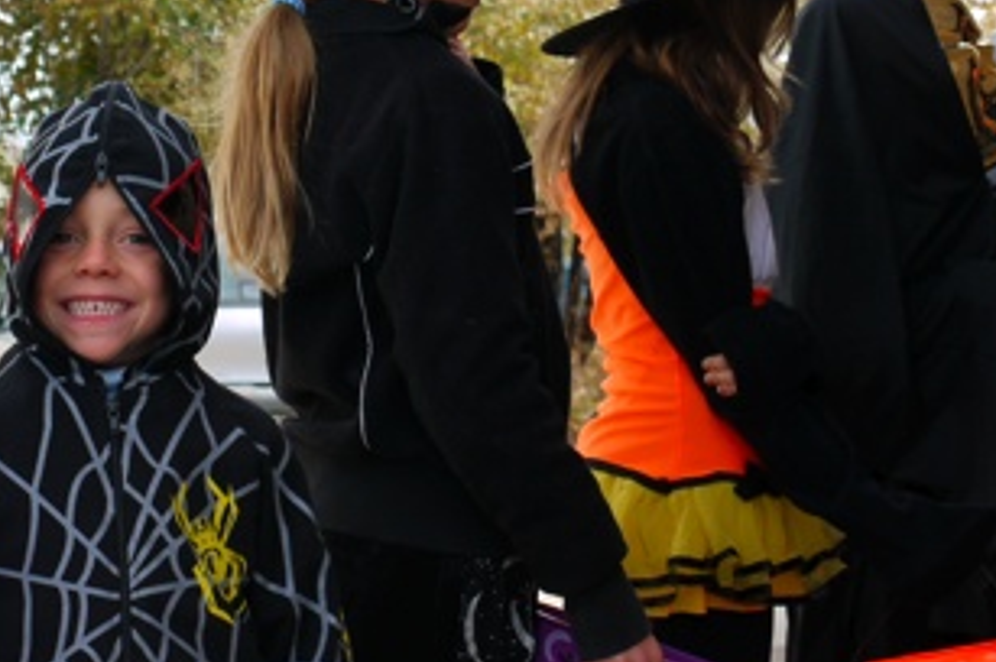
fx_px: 3151
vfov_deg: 11.9
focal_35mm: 114
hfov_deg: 17.6
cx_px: 32
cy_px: 123
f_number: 6.3
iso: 125
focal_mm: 28
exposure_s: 1/125
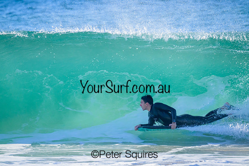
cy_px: 83
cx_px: 124
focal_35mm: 800
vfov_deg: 1.7
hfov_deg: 2.6
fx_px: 5534
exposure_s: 1/2000
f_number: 11
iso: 3600
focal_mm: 800
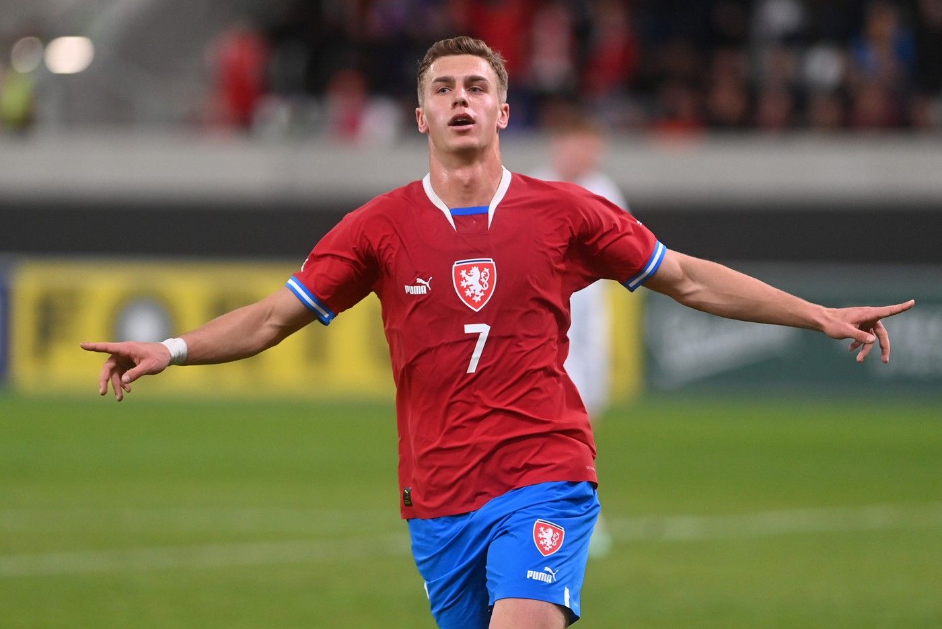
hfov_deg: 6.9
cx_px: 471
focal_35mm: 300
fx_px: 7854
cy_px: 314
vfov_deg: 4.6
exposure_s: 1/1250
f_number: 2.8
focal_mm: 300
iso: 2200
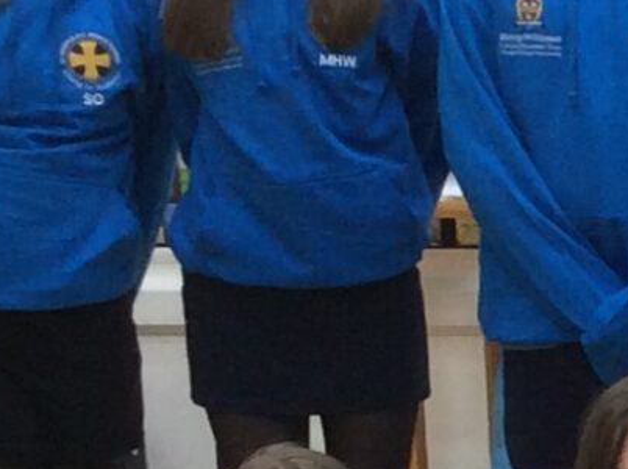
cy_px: 607
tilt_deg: -9.2
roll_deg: +0.9
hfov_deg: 8.9
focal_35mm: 204
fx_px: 3694
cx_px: 1461
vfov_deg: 7.2
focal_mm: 3.3
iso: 50
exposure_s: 1/25
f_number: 2.4
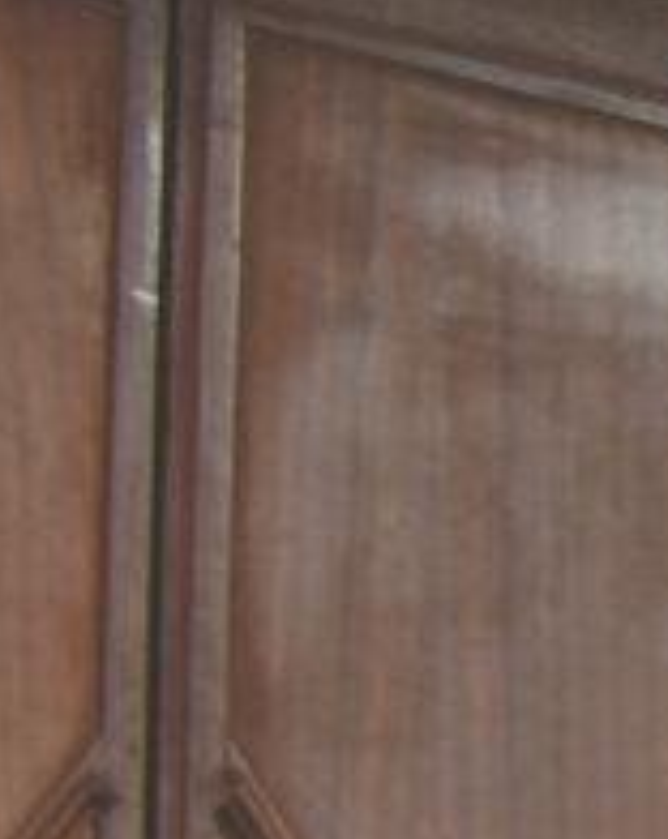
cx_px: 4124
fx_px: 3570
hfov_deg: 5.0
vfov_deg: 11.8
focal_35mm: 144
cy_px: 1744
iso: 100
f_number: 4.5
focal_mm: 10
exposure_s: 1/1.3
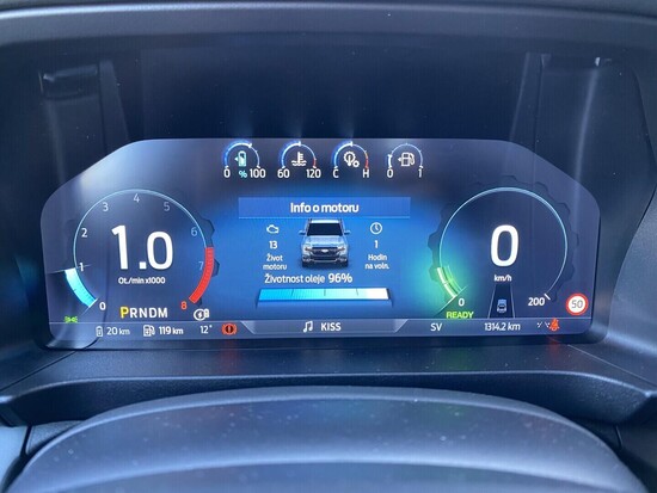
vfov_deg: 53.1
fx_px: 494
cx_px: 328
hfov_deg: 67.3
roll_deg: -0.8
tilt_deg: -17.7
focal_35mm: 26
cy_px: 246
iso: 250
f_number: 1.8
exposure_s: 1/54
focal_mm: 4.25
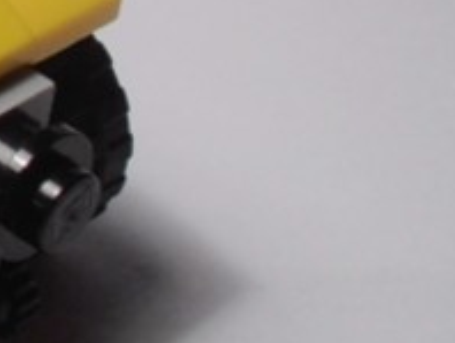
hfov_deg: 10.8
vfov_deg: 8.7
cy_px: -84
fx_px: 2211
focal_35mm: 168
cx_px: -444
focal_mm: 6.61
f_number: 3.9
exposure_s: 1/60
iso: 80
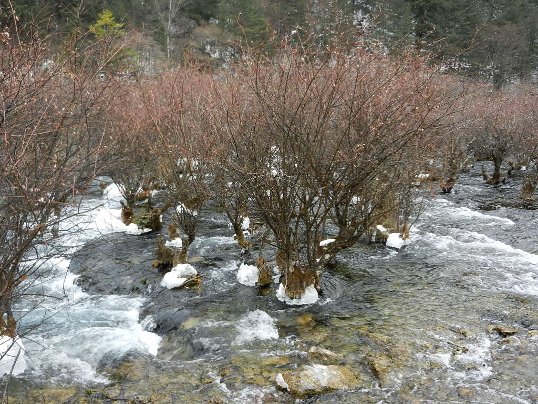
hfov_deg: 55.4
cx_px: 269
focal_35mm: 33
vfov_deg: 42.9
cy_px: 202
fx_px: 513
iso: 160
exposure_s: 1/100
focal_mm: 5.9
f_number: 3.8
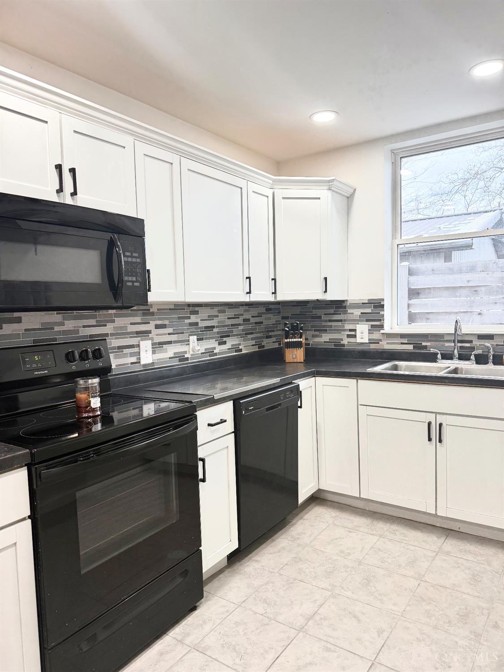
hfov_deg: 56.8
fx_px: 466
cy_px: 336
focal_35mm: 24
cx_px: 252
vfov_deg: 71.6
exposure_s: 1/120
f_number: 1.78
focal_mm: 6.76
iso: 100
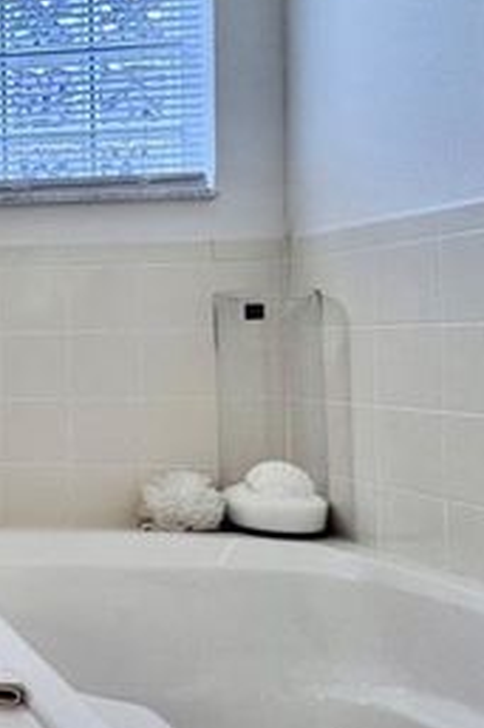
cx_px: -395
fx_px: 808
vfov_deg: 48.5
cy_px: 343
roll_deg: -1.4
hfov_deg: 21.4
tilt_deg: -0.2
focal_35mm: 40
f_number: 2.2
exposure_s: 1/120
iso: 80
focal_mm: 2.22
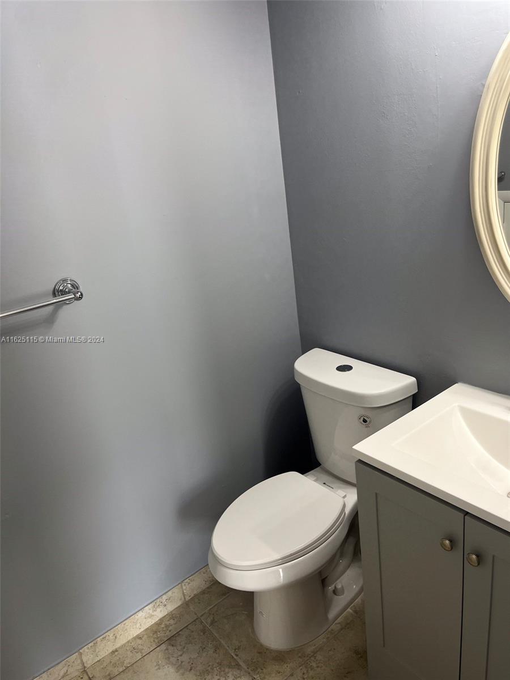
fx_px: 511
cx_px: 255
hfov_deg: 53.1
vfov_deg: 67.3
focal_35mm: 26
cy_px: 340
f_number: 1.6
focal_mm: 5.1
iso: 100
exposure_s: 1/120
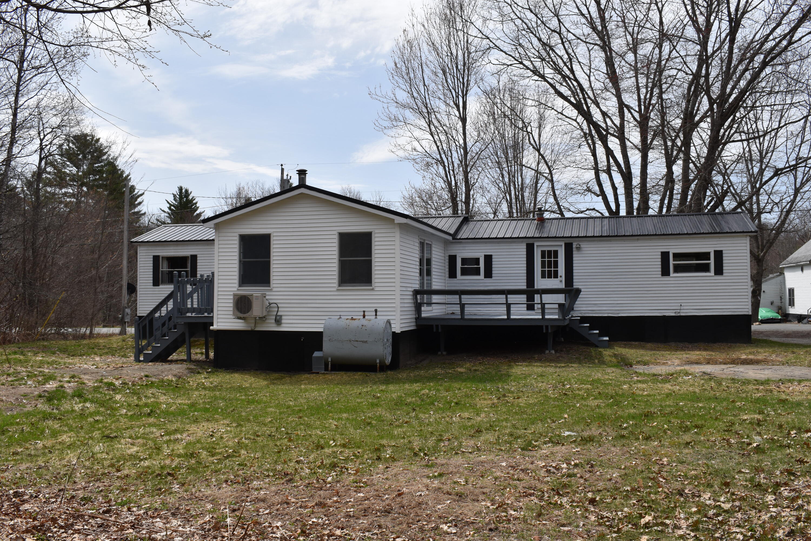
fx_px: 811
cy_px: 270
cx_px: 406
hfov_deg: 53.1
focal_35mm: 36
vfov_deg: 36.9
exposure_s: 1/200
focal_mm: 24
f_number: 11
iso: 100
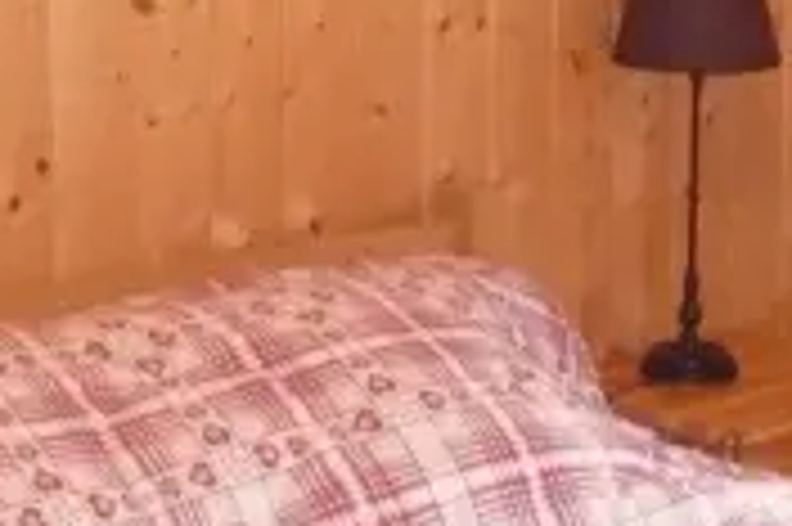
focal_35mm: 124
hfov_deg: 16.5
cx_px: 202
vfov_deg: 11.0
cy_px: 90
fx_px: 2725
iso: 800
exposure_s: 1/30
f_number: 2.8
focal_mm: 5.8
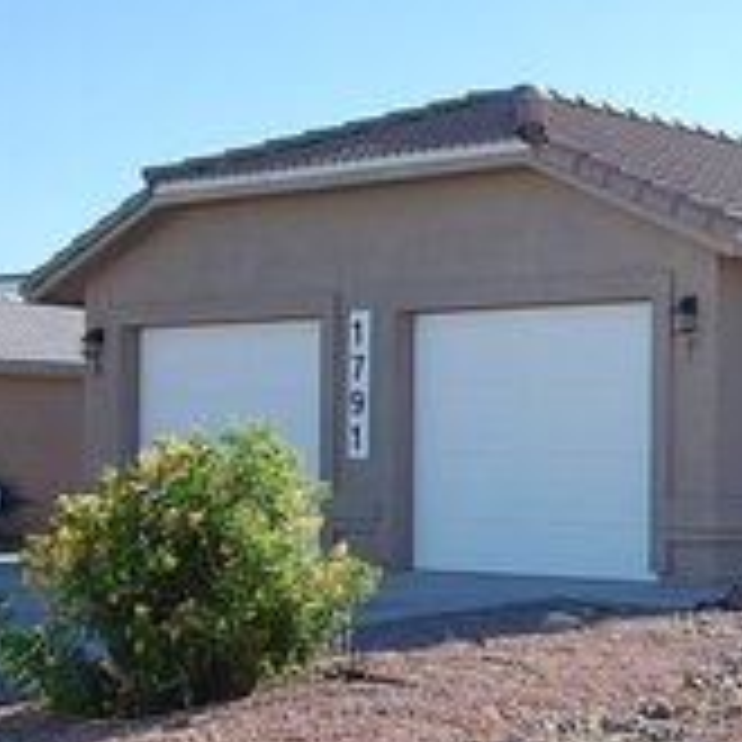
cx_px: 1025
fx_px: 1867
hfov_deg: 20.1
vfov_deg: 22.4
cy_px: 472
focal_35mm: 77
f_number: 8
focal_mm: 20
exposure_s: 1/250
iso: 200
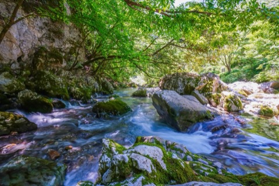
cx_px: 140
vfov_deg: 73.7
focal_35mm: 16
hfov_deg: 96.7
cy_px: 93
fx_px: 124
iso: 160
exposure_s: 1/5
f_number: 18
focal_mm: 16
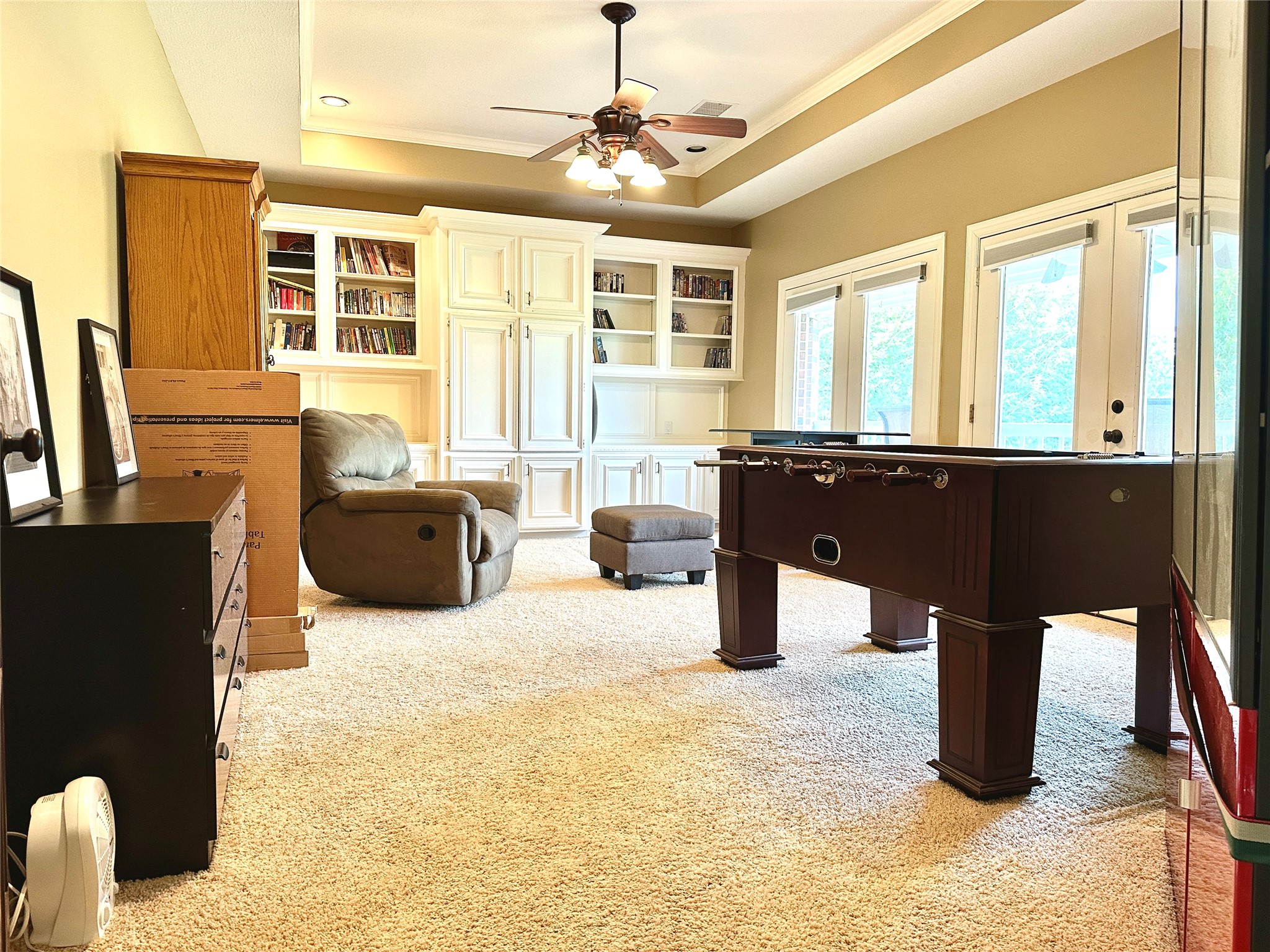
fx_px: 881
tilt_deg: -3.7
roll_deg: -0.9
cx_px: 635
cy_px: 476
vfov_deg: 56.8
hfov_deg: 71.6
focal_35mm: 24
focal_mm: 6.86
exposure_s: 1/60
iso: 250
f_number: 1.78
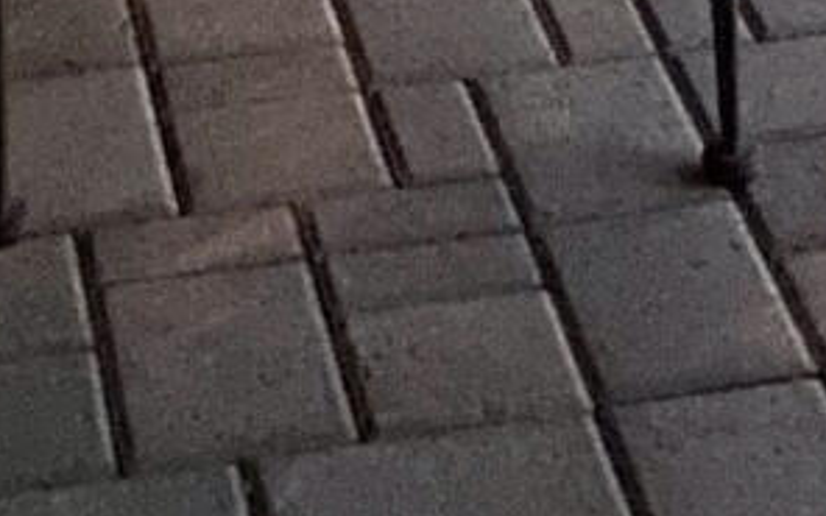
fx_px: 4187
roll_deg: +0.4
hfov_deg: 11.2
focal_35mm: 186
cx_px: 742
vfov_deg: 5.6
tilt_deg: -0.9
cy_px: -1841
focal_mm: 4.25
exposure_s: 1/12
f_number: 1.8
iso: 500
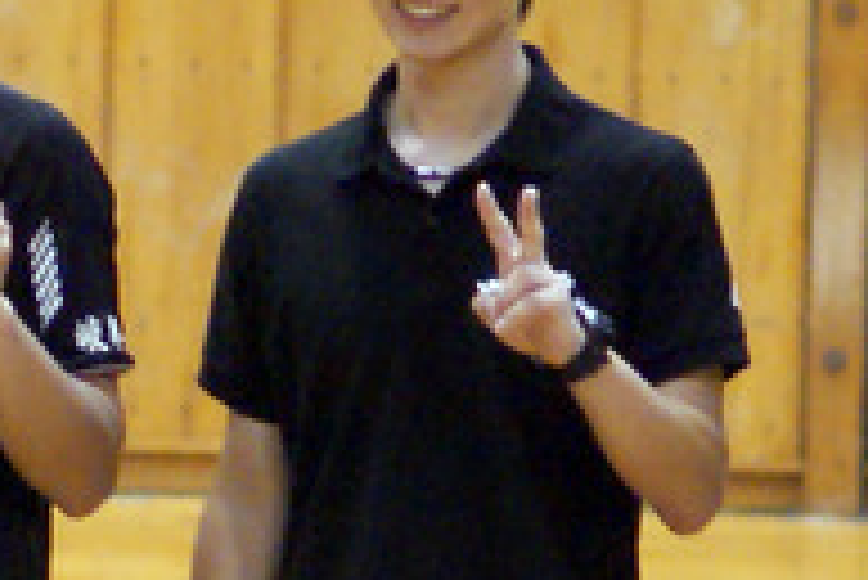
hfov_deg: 1.9
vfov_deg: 1.3
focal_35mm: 1075
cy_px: 616
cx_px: -1084
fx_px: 25930
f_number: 2.8
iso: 1600
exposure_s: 1/125
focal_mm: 135
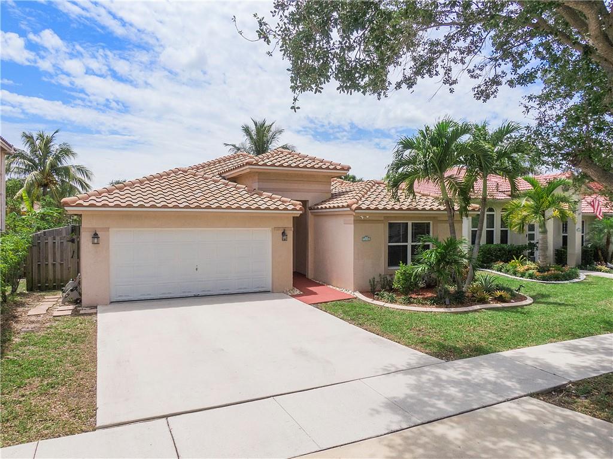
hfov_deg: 71.6
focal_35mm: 24
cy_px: 230
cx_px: 306
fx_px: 425
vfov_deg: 56.8
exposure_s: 1/2500
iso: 110
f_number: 2.8
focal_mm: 4.39
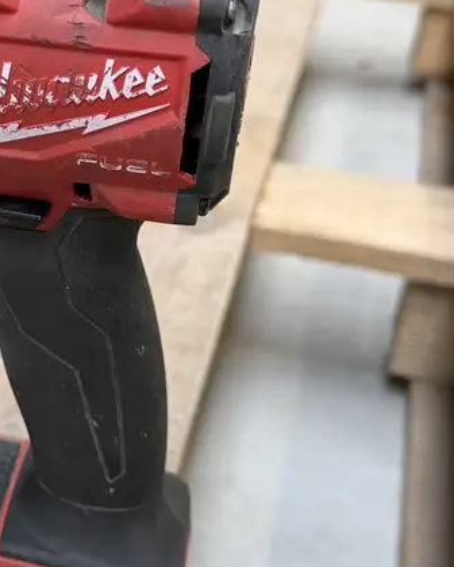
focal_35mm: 67
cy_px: 259
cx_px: 16
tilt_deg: -30.7
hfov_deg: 22.1
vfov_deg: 28.3
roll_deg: -1.8
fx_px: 1125
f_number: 1.78
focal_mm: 6.76
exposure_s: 1/100
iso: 200
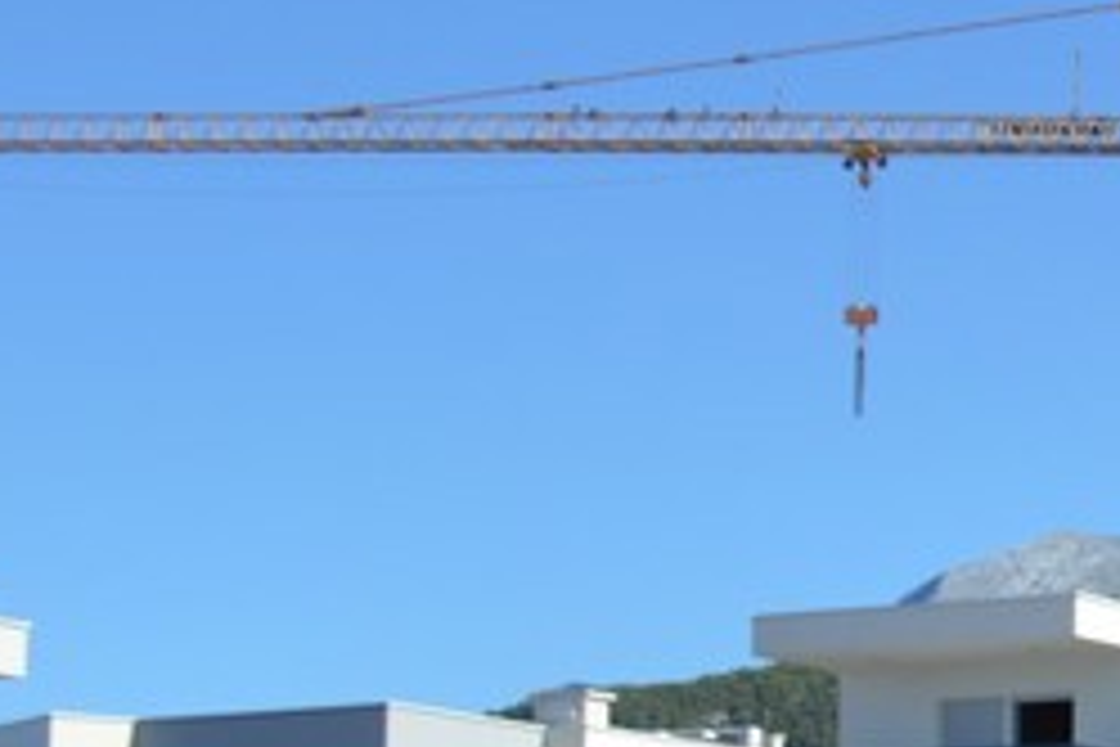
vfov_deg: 10.4
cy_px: 828
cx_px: 2568
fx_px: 4044
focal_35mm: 130
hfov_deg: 12.7
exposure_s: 1/250
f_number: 8
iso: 100
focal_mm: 18
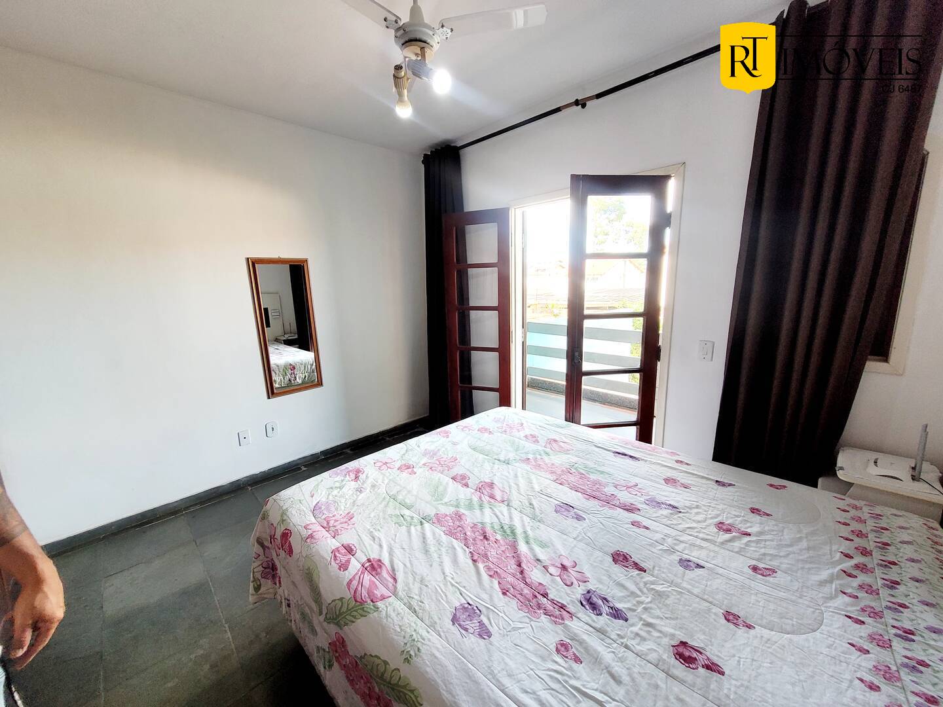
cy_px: 354
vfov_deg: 89.9
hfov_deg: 106.2
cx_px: 472
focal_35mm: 13
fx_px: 354
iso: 100
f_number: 2.2
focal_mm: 1.74
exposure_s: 1/60
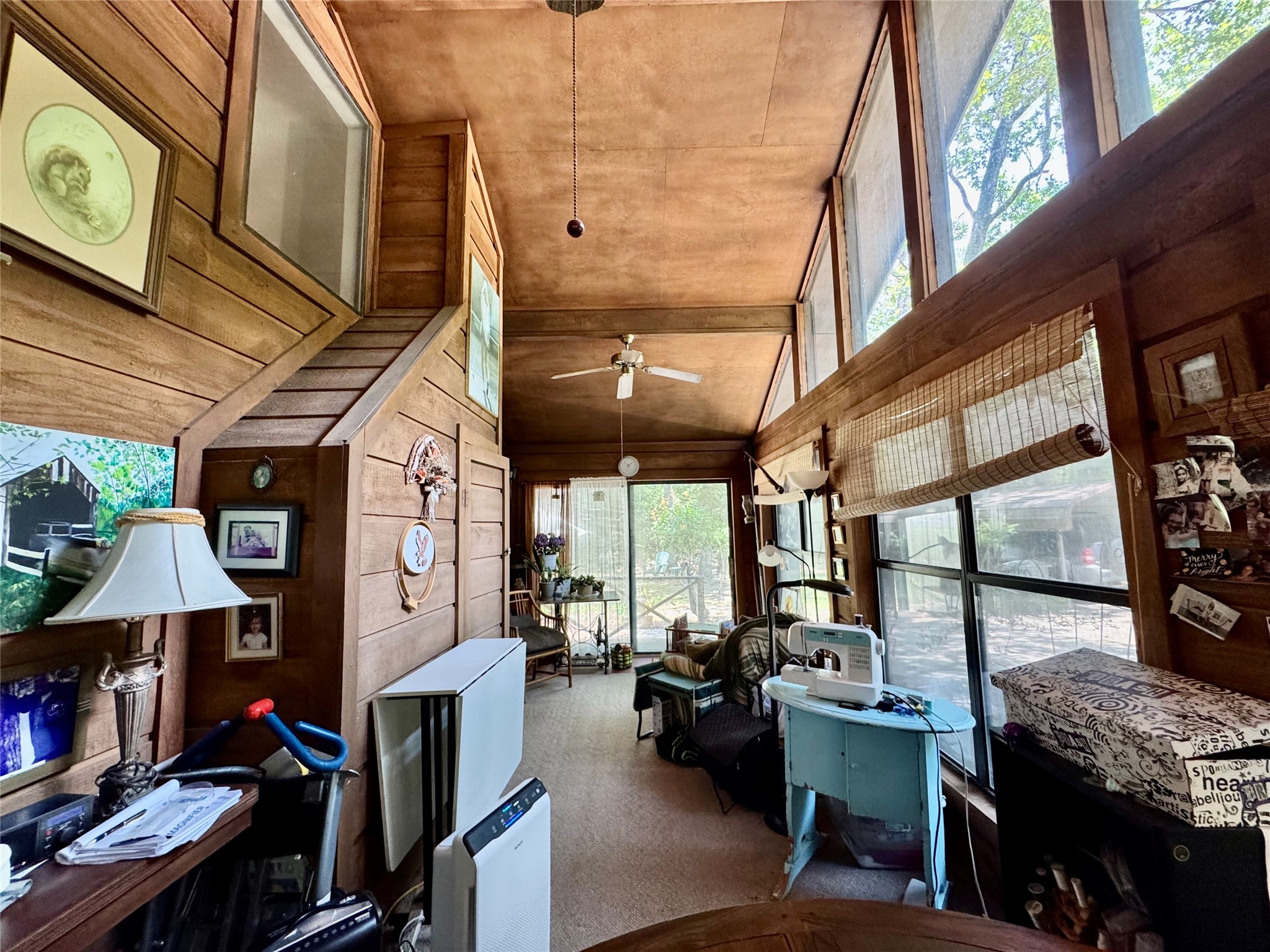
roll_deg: +1.3
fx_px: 514
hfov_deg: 102.1
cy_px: 476
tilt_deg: +5.9
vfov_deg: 85.7
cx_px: 635
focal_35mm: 14
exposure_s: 1/120
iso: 320
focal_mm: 2.22
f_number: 2.2
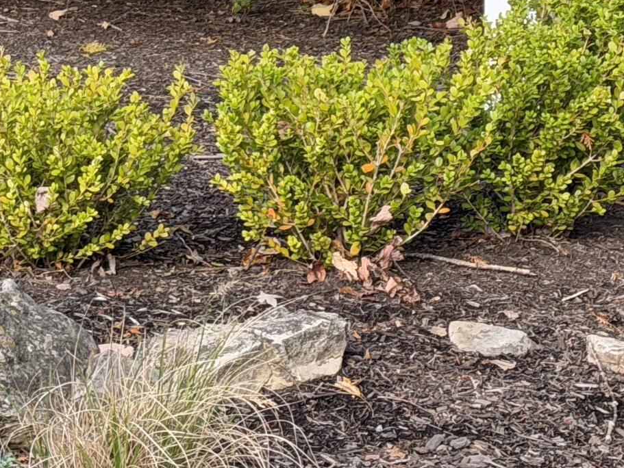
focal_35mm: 158
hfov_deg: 12.4
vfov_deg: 9.2
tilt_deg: +2.4
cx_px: 30
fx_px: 2849
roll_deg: +0.1
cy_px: -153
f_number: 1.78
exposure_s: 1/420
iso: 64
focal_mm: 6.76
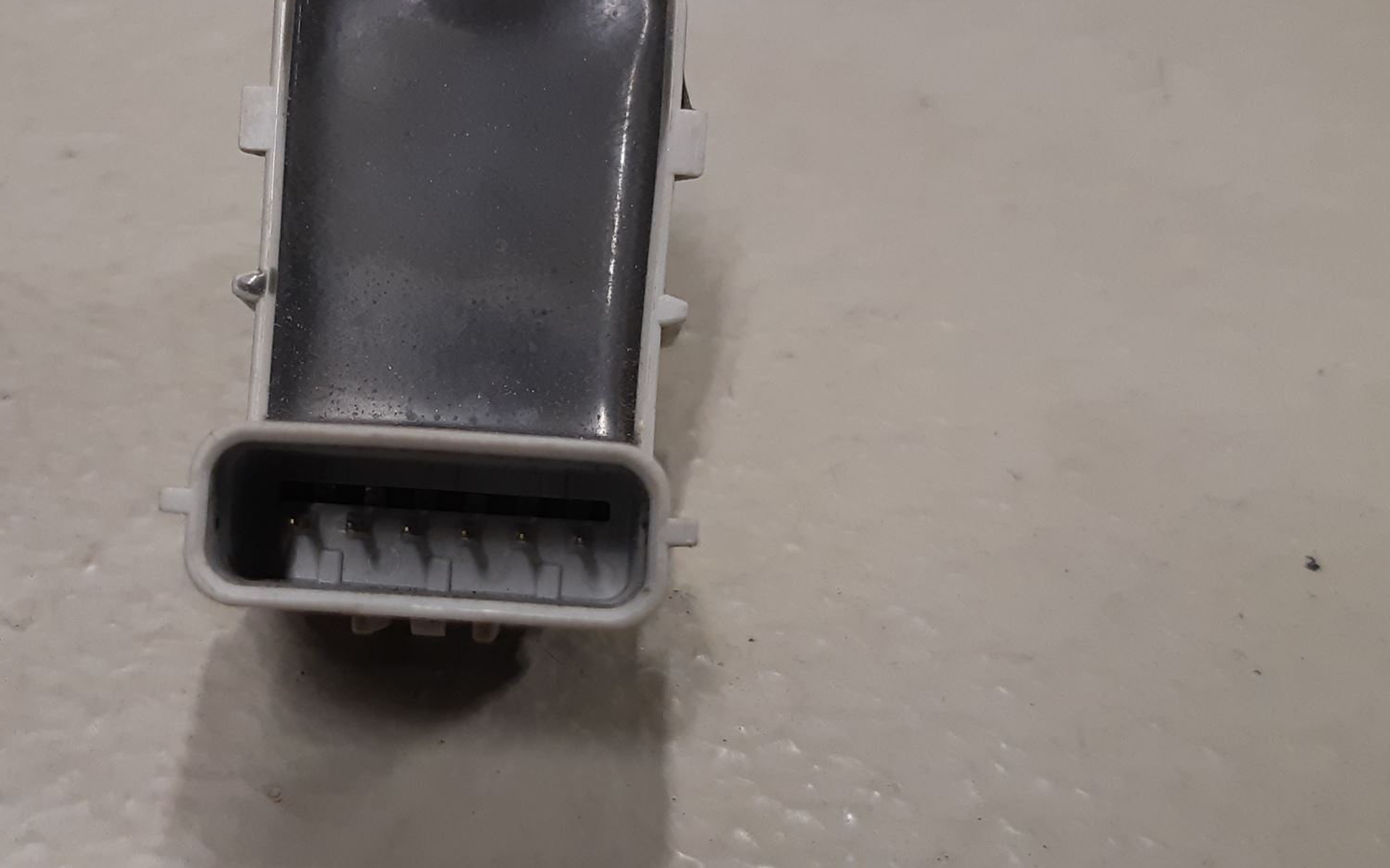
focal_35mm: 38
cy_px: 437
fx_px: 1439
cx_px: 446
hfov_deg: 50.5
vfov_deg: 33.6
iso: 160
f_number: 1.7
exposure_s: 1/50
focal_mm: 3.93
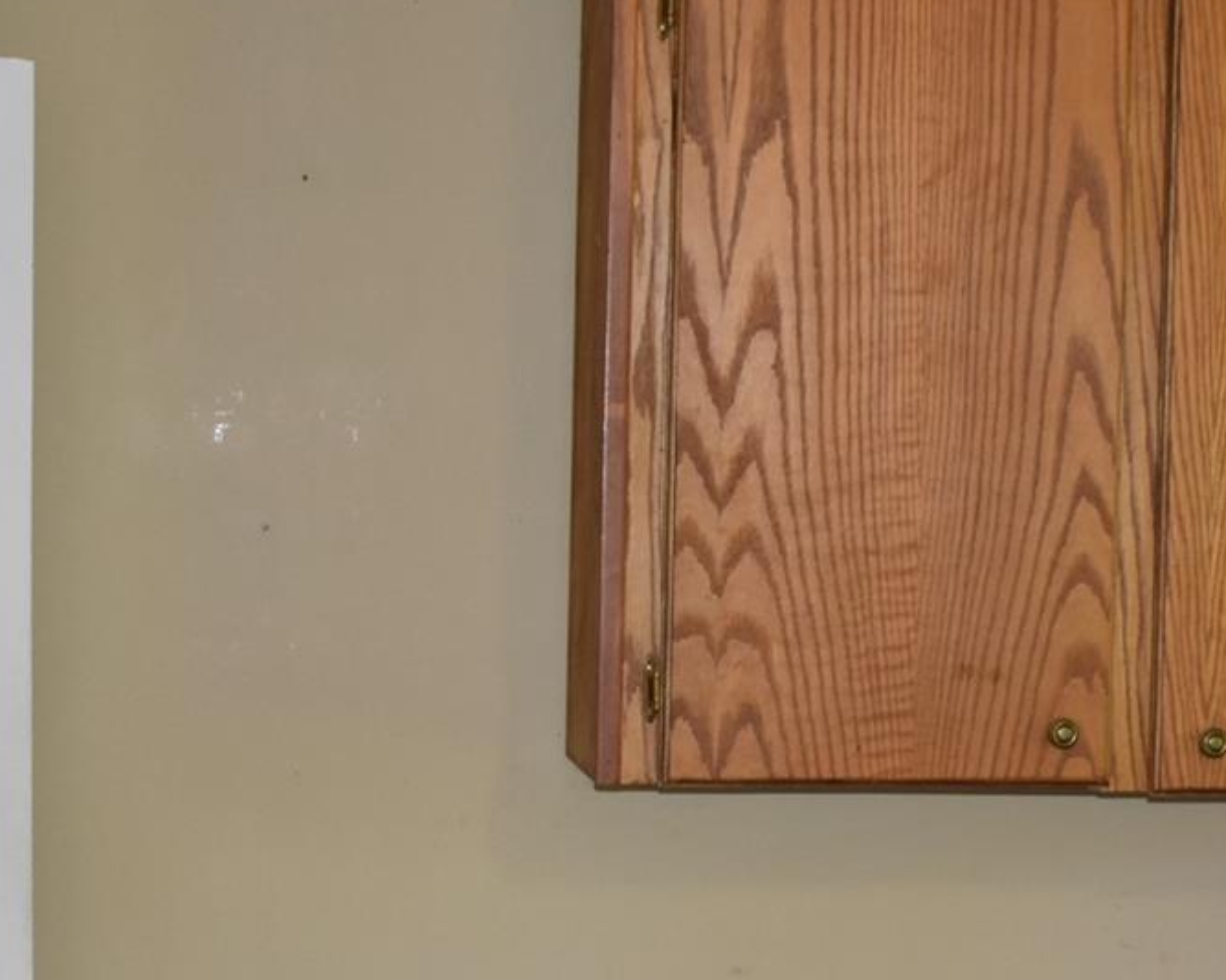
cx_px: 947
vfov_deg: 16.1
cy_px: 735
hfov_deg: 20.0
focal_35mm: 95
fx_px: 3446
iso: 800
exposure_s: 1/60
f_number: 4
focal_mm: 22
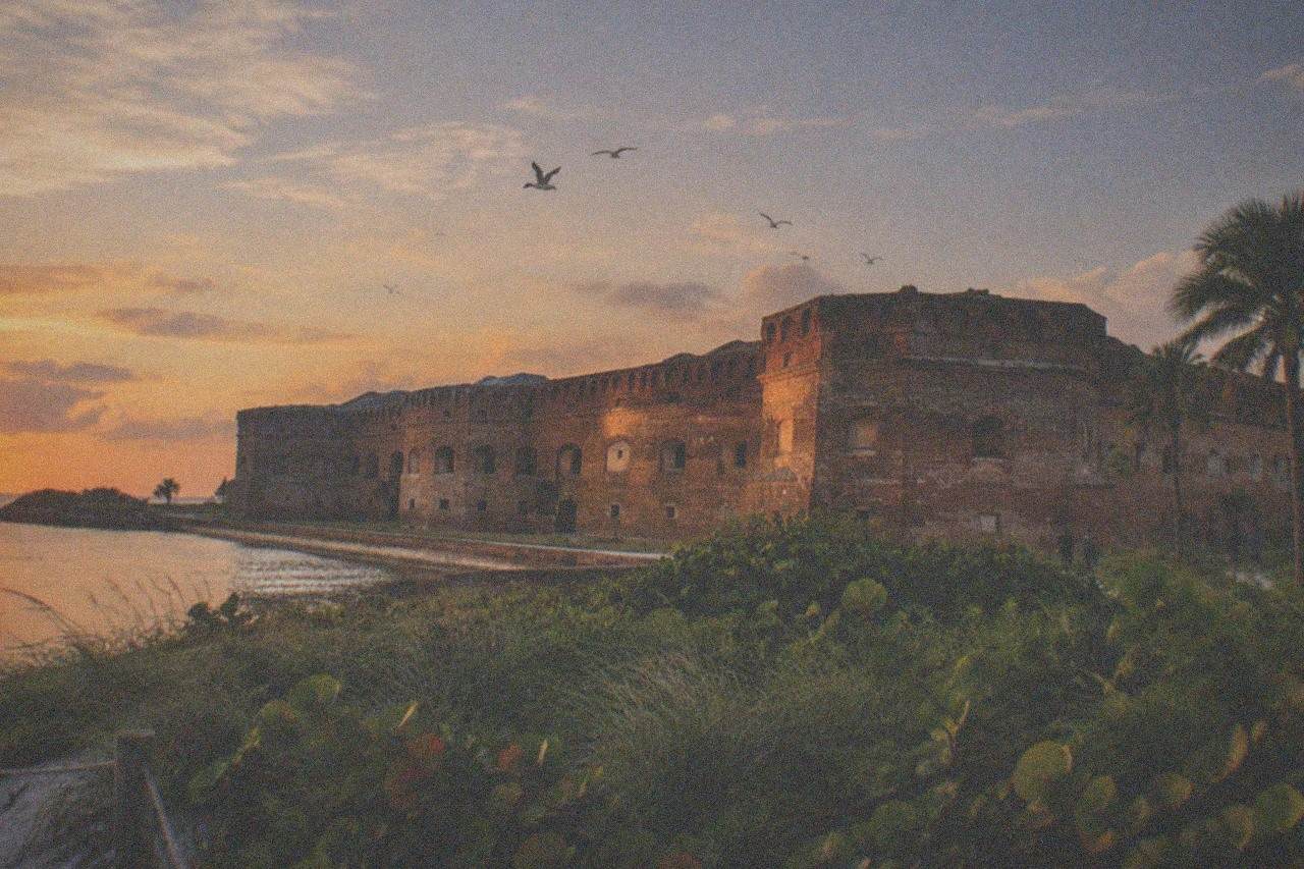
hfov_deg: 54.4
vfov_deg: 37.8
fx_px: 1268
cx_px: 652
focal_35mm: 35
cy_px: 434
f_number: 5
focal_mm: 35
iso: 4000
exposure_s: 1/50
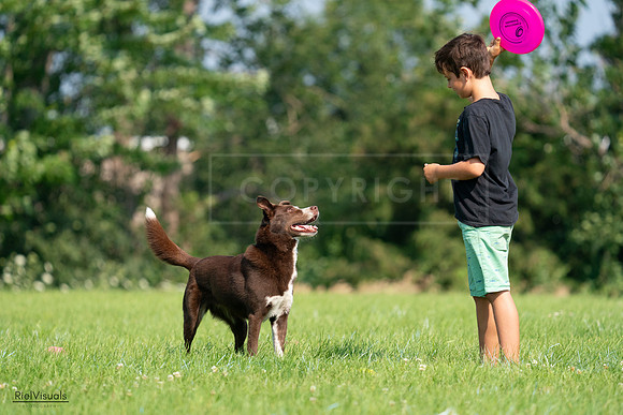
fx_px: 6110
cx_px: 312
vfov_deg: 3.9
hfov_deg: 5.8
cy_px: 208
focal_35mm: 353
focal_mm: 353
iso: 1600
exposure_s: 1/4000
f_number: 6.3
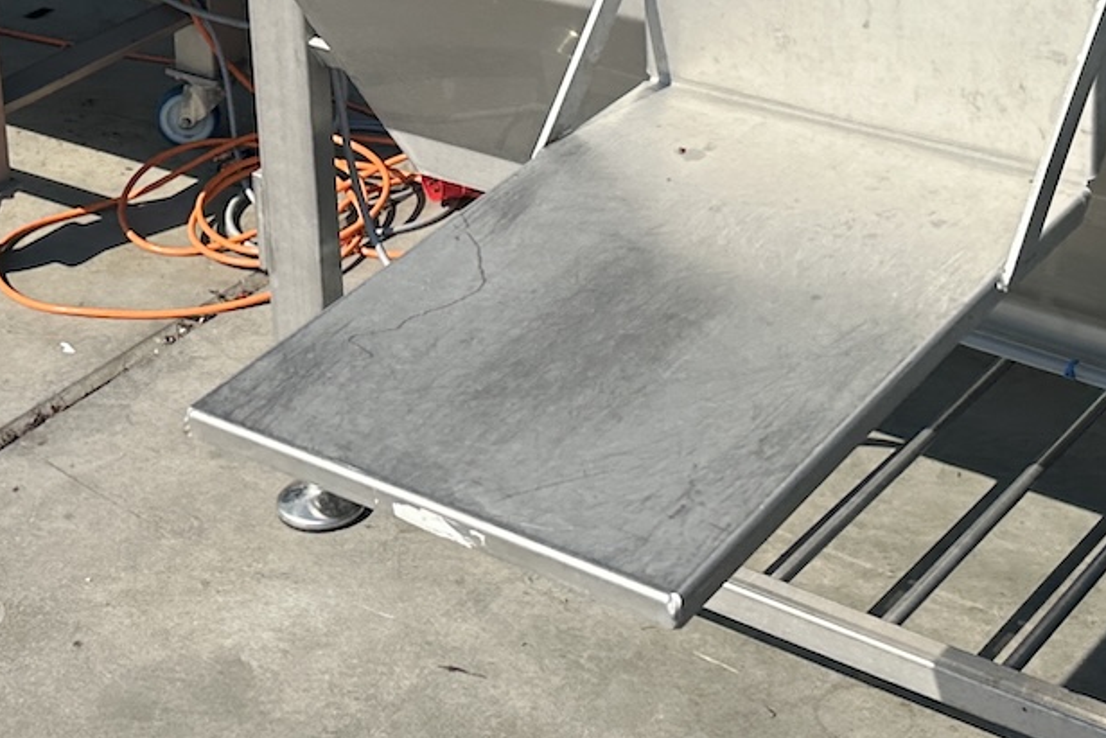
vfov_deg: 16.3
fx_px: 2489
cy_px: -92
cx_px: 379
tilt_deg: -11.1
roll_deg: +2.7
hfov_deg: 24.9
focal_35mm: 81
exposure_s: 1/5263
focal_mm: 6.86
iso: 80
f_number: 1.78
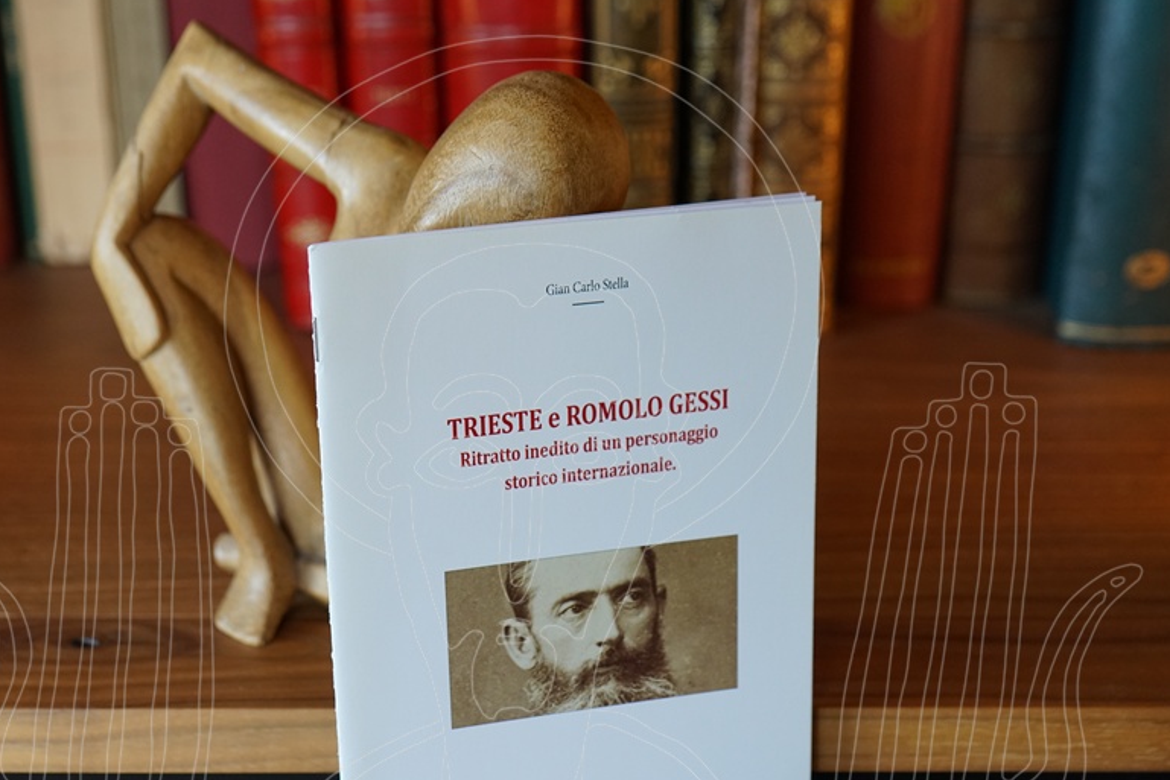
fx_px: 2113
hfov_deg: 30.9
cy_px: 463
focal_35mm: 65
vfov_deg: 20.9
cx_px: 513
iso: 1250
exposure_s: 1/160
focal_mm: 50
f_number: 4
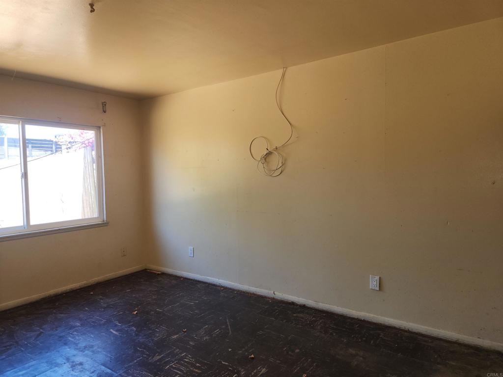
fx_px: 334
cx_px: 252
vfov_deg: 58.9
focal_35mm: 23
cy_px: 188
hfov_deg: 73.9
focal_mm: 5.4
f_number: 1.8
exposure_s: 1/60
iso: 25
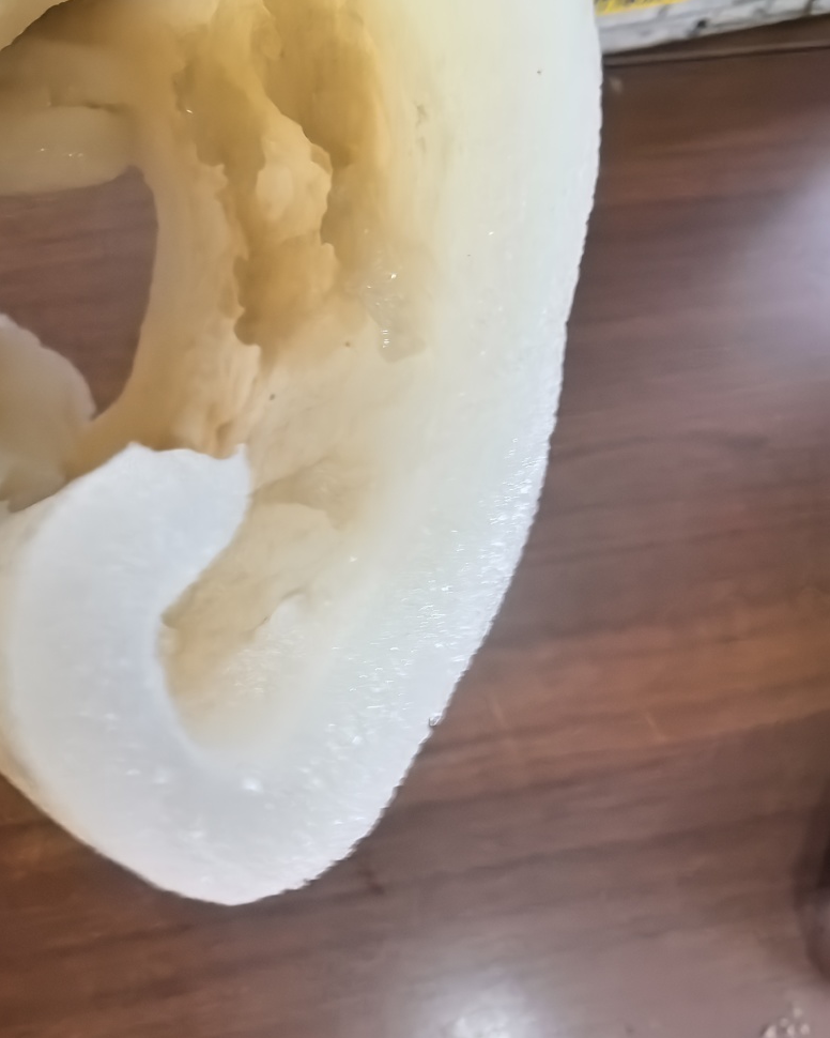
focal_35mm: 29
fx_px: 890
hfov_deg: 50.0
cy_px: 517
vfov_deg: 60.4
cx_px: 409
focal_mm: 1.95
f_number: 2.2
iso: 640
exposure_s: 1/24
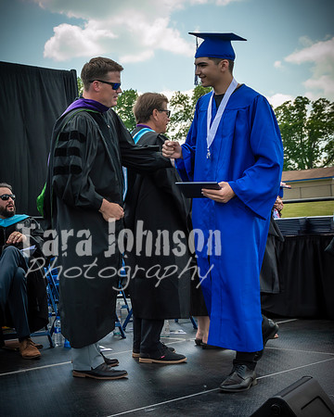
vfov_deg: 30.5
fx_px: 766
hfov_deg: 24.0
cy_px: 208
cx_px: 42
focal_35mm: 62
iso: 200
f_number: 7.1
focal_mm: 26
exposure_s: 1/320
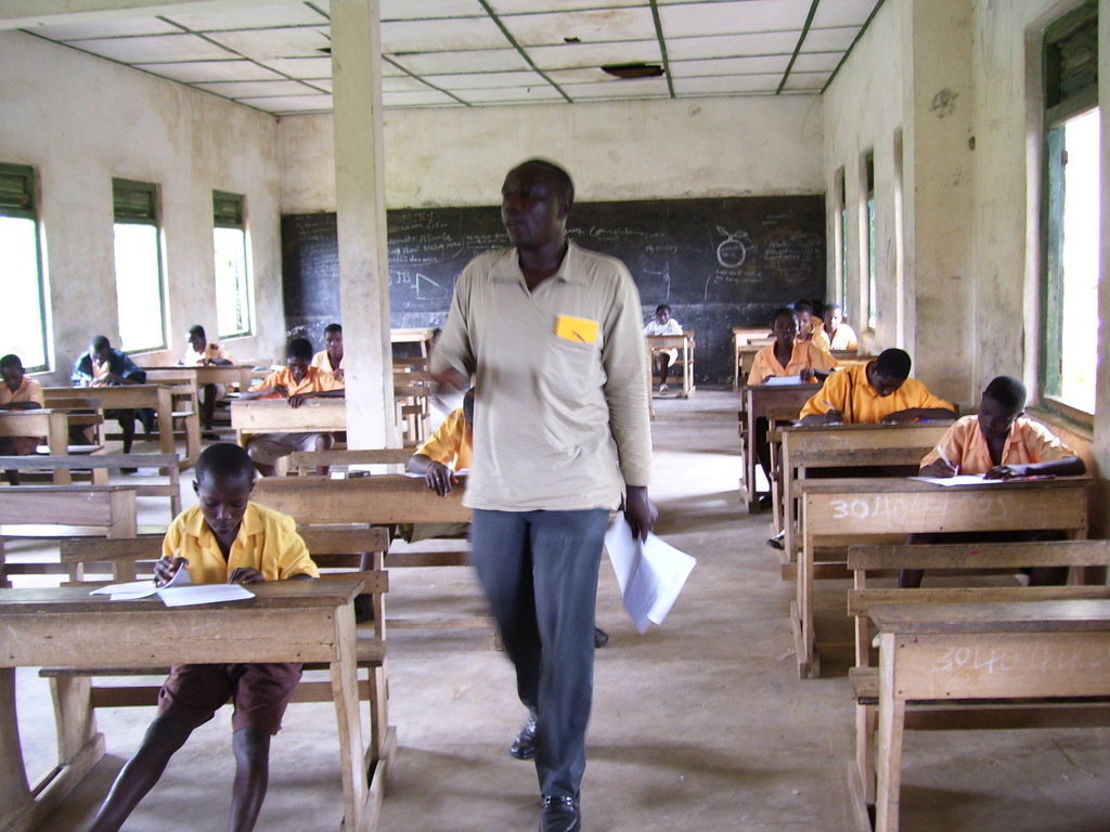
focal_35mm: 37
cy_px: 416
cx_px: 555
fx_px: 1186
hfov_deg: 50.1
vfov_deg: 38.7
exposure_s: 1/10
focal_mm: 6
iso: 160
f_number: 2.7
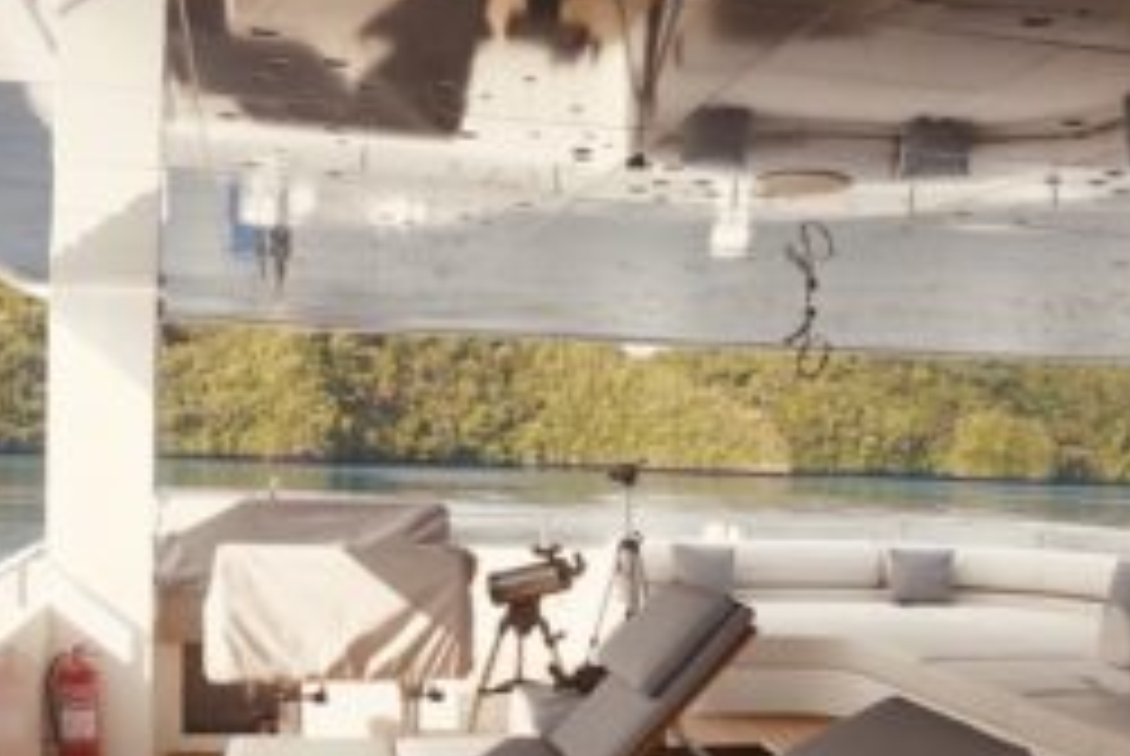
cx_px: 684
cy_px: 515
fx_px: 1540
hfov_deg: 40.1
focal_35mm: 49
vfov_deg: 27.4
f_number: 6.3
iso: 100
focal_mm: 16
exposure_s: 1/200
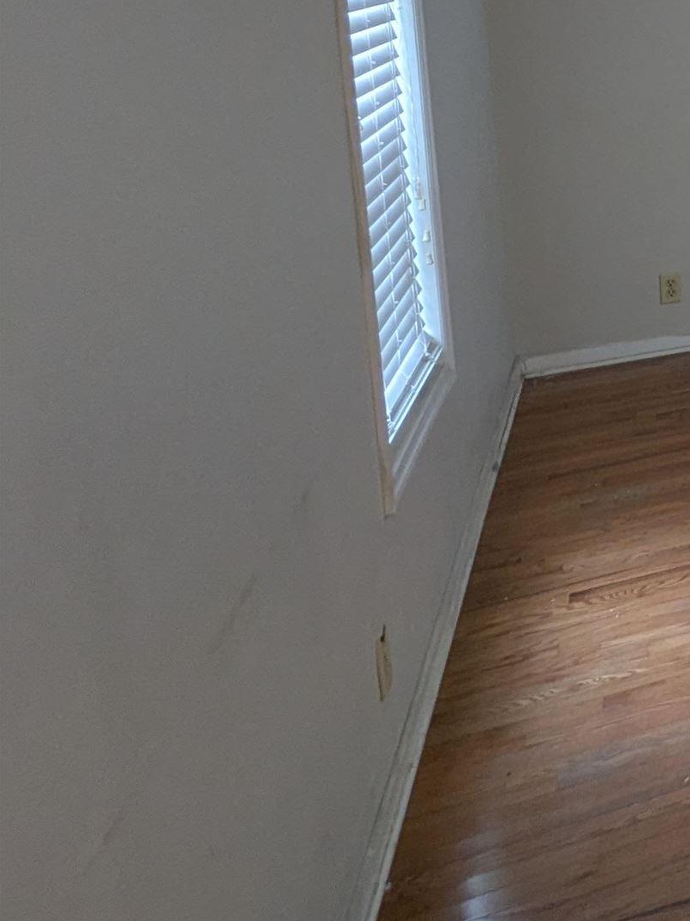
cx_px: 1321
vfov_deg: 37.6
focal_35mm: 46
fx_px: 1223
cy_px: 40
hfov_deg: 19.9
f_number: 2.2
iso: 113
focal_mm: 2.35
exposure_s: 1/40
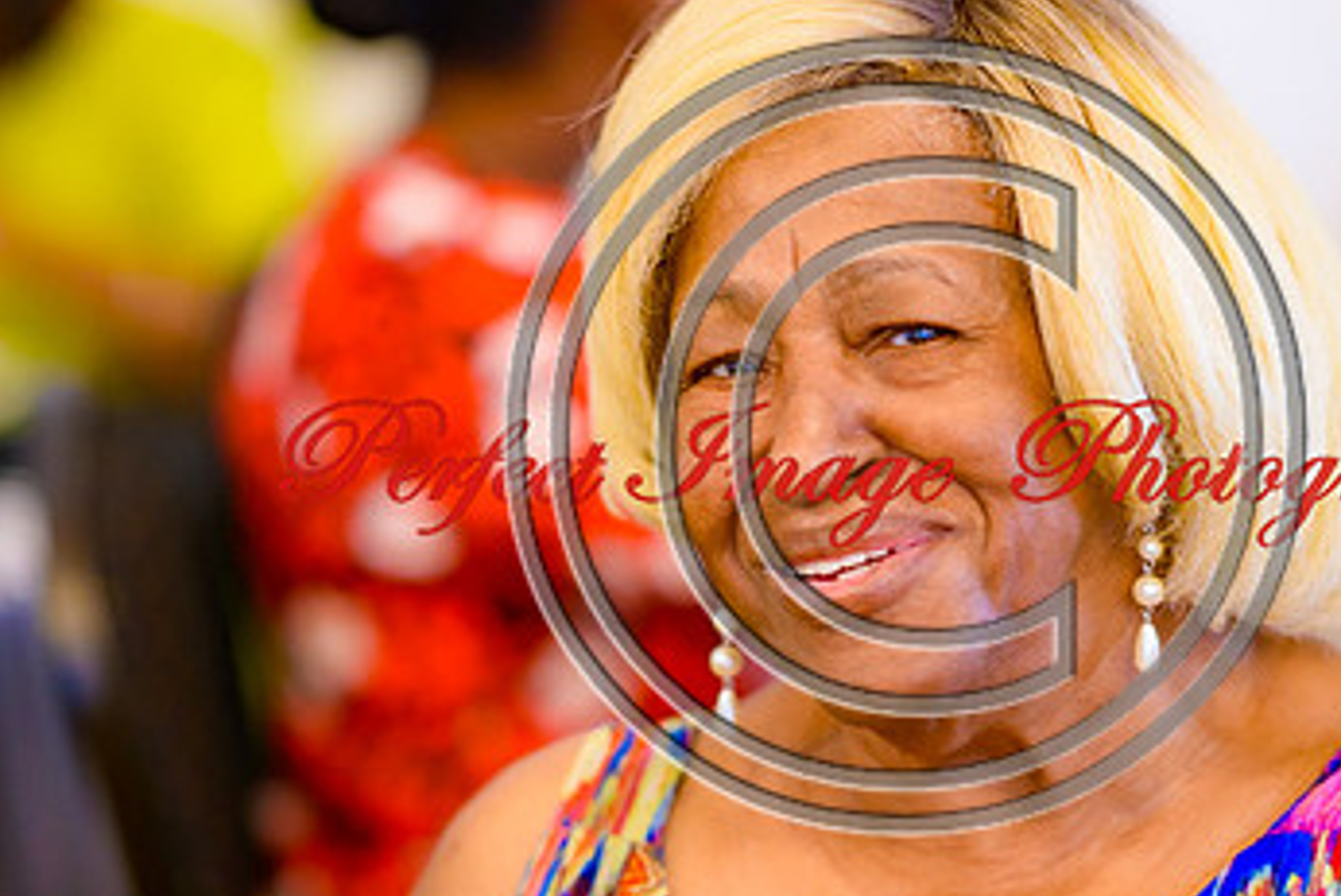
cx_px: 903
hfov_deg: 11.7
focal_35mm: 176
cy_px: 464
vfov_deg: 7.8
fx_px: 6558
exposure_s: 1/100
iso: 800
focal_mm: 105
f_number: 1.8
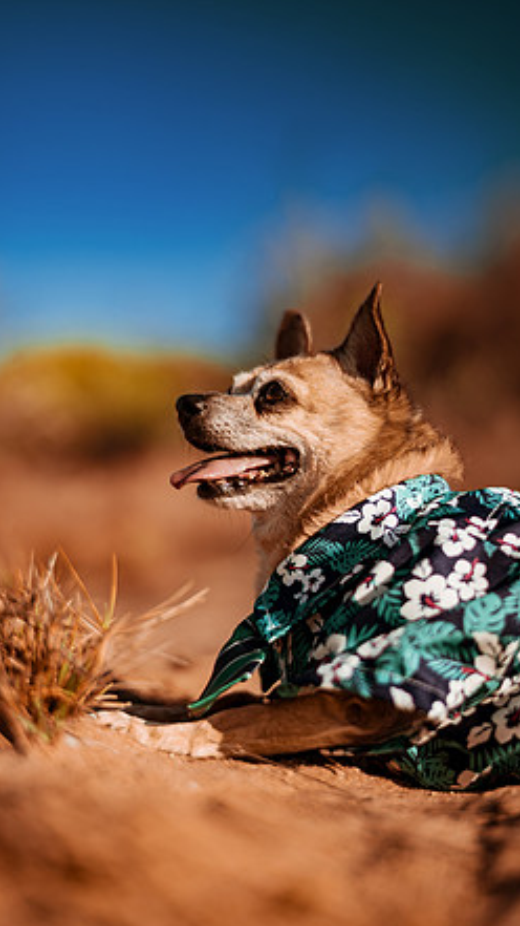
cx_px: 260
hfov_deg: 19.4
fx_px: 1520
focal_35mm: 62
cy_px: 470
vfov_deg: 33.8
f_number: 1.4
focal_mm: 58
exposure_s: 1/8000
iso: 100
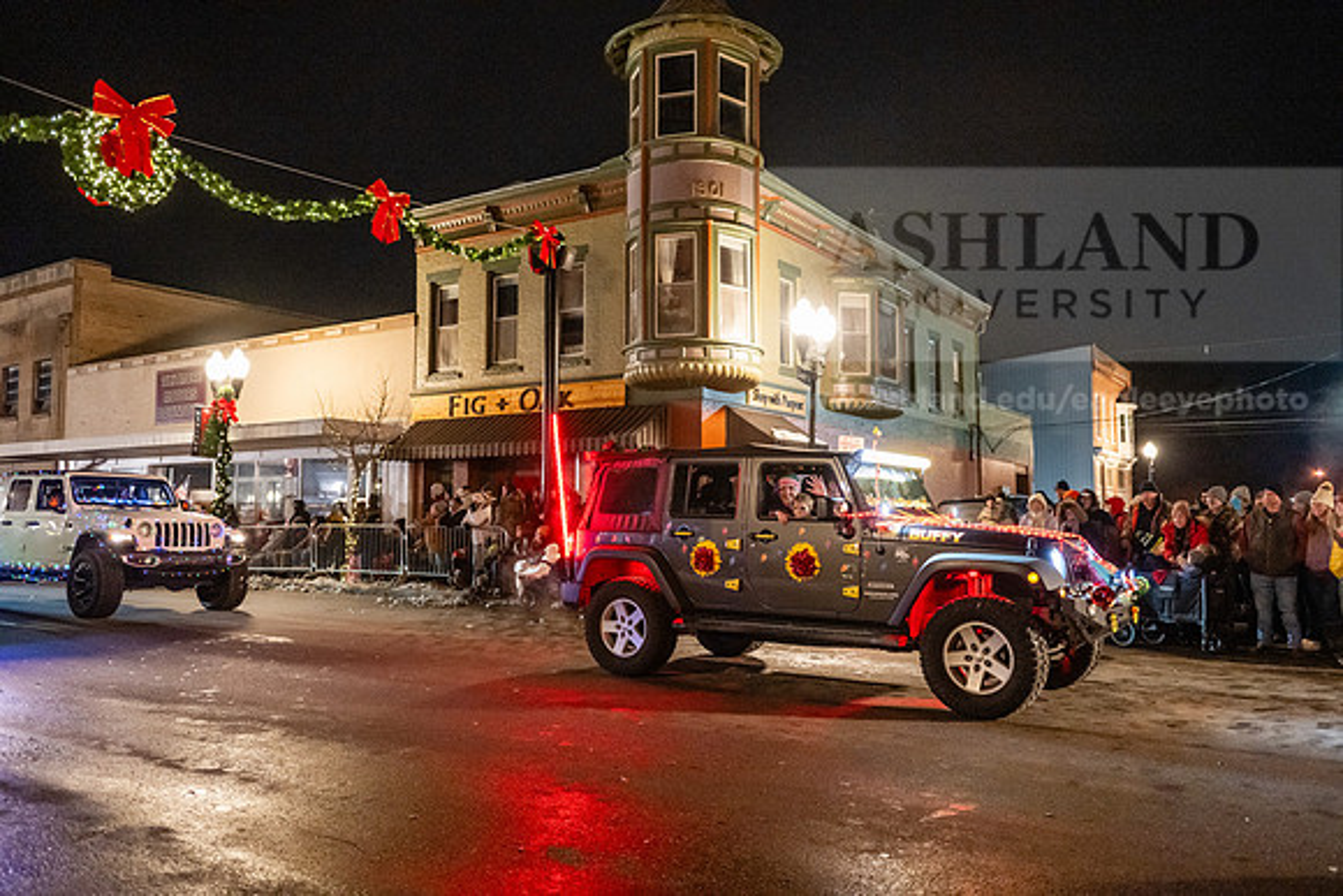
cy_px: 448
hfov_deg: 65.5
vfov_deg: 46.4
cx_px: 672
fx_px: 1045
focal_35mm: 28
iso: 6400
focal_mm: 28
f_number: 3.2
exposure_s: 1/200
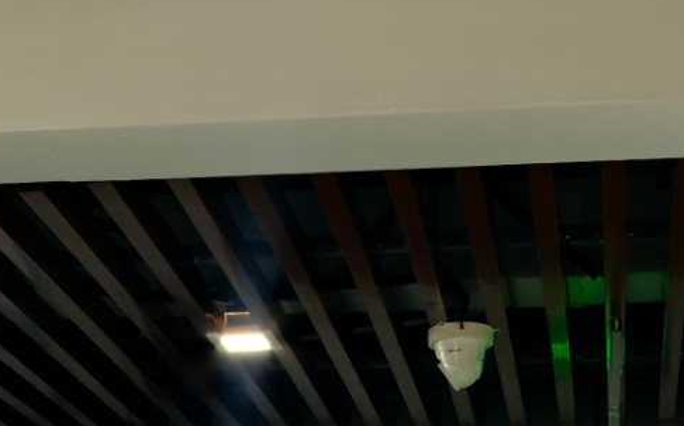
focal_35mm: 112
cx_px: 349
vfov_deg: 10.5
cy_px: 913
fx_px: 2086
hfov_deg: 18.6
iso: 400
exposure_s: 1/60
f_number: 2
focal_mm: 5.75
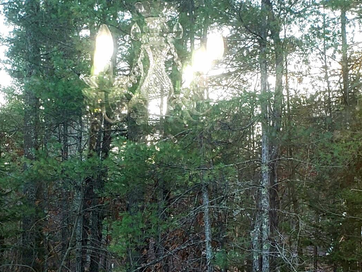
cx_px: 136
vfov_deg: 19.6
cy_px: 184
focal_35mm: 75
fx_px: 784
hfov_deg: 25.9
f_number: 2.4
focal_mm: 4.3
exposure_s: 1/60
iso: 100
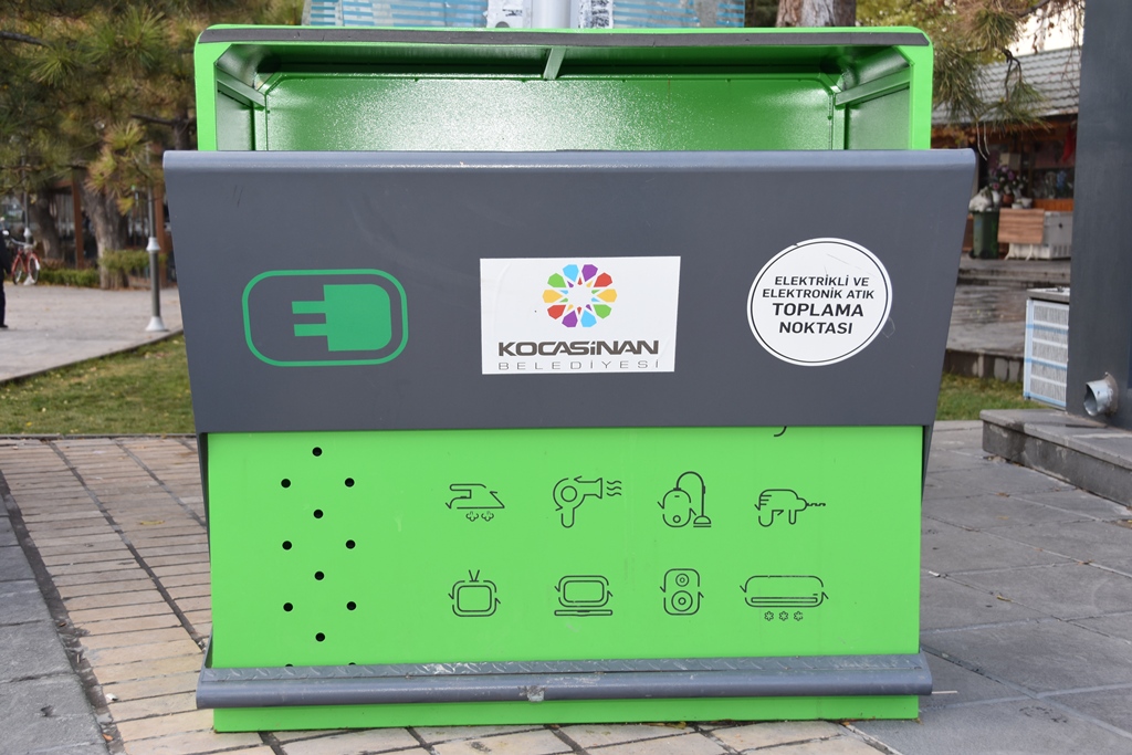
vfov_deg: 28.1
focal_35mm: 48
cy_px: 378
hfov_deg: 41.1
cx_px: 566
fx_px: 1509
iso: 180
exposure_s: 1/125
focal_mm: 32
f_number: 5.6
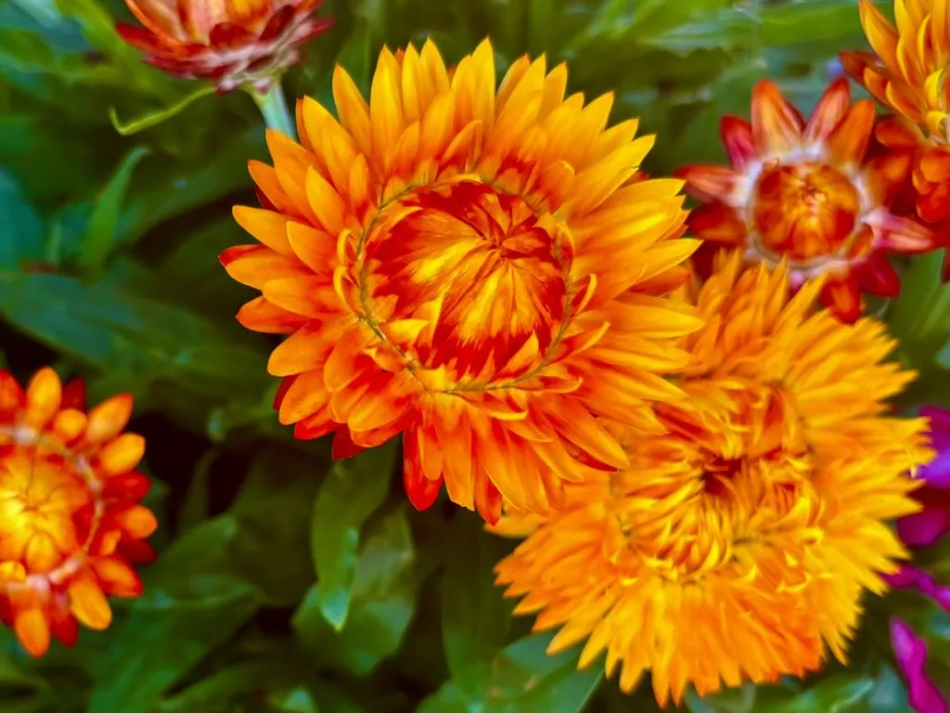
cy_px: 356
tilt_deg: -76.9
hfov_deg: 67.3
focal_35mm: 26
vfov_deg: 53.1
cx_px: 475
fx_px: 714
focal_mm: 5.96
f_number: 1.6
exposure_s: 1/181
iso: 40
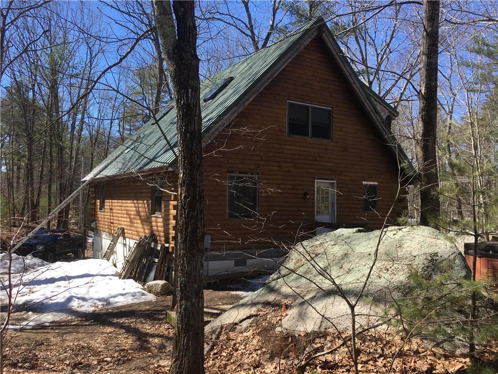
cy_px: 187
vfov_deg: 48.2
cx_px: 249
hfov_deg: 61.7
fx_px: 417
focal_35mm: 29
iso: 25
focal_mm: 4.15
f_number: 2.2
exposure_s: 1/641
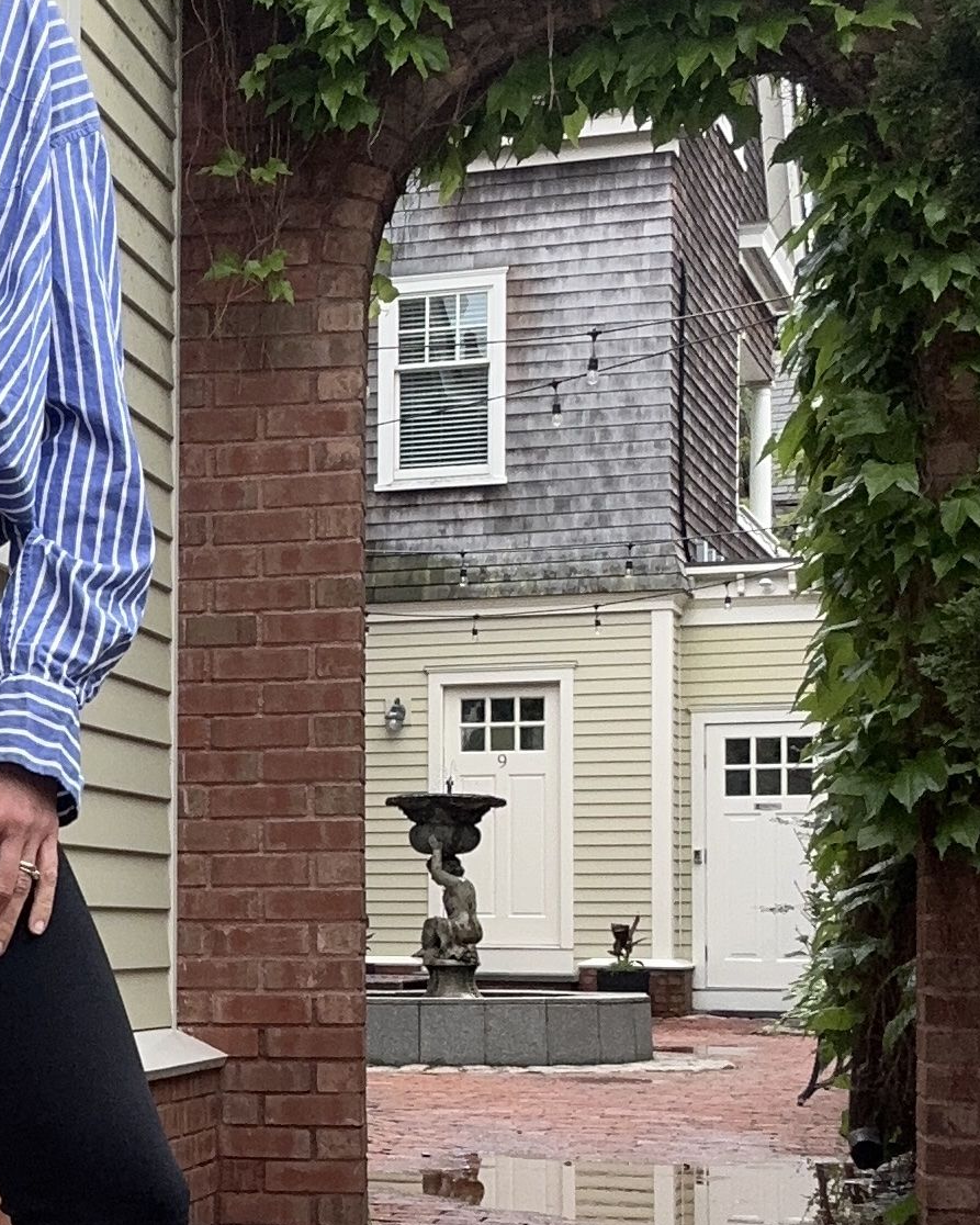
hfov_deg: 18.1
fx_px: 2936
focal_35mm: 81
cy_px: 834
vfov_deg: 23.4
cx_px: -169
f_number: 1.9
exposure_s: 1/530
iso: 25
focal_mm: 2.69
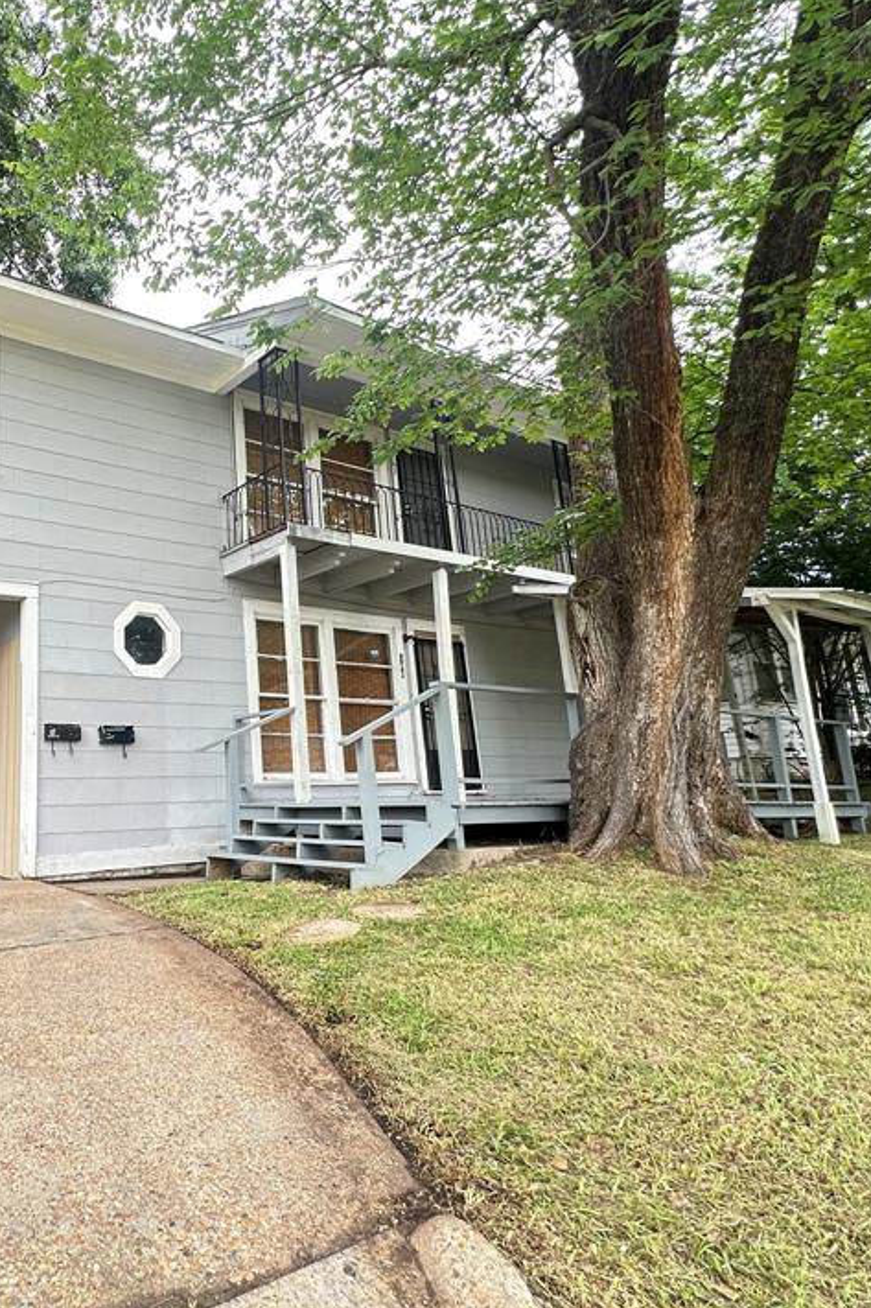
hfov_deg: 53.2
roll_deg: +0.7
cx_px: 112
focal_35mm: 21
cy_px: 632
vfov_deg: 81.2
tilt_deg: +12.7
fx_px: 762
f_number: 2.2
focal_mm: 2.22
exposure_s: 1/100
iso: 40
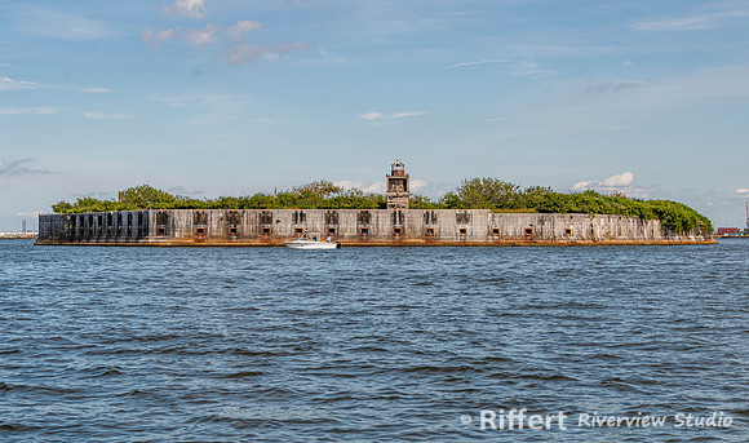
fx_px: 1436
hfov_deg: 29.2
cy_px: 211
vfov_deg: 17.5
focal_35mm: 71
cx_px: 406
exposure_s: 1/320
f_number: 8
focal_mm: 62
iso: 64
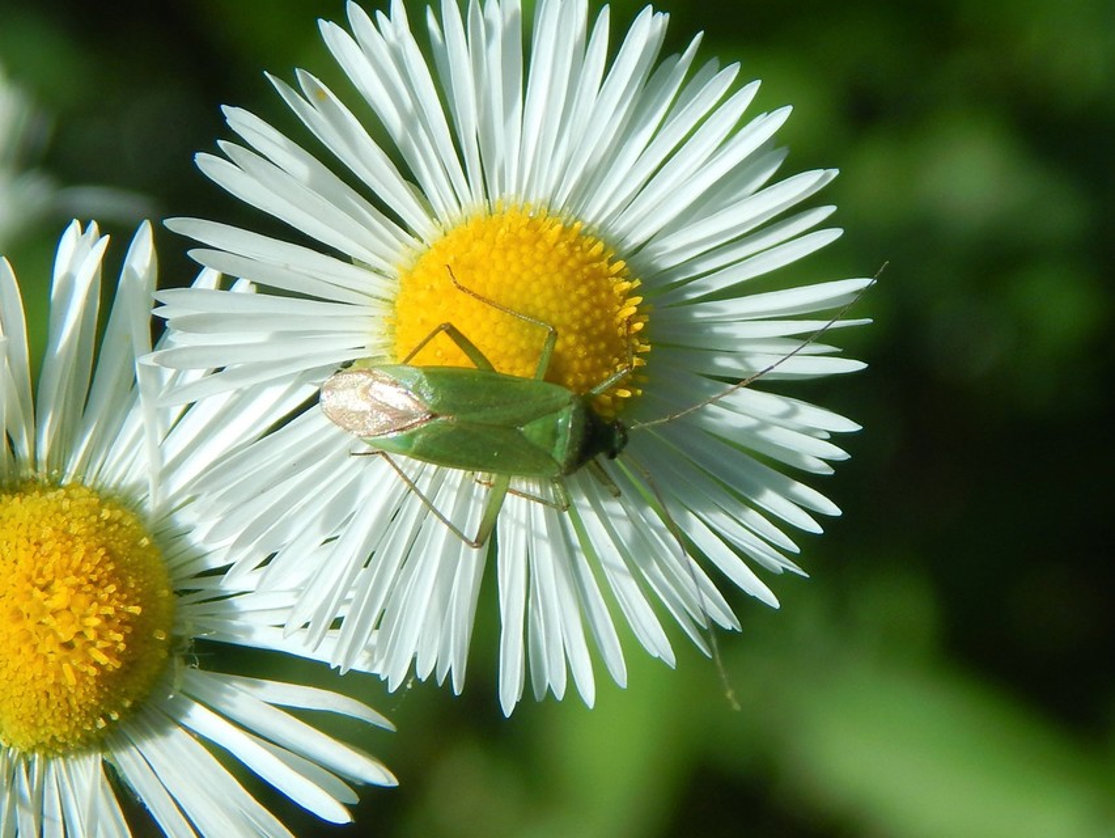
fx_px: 2417
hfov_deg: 26.0
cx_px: 558
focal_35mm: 75
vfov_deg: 19.7
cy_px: 419
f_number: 8.4
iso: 125
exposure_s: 1/400
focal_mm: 13.5
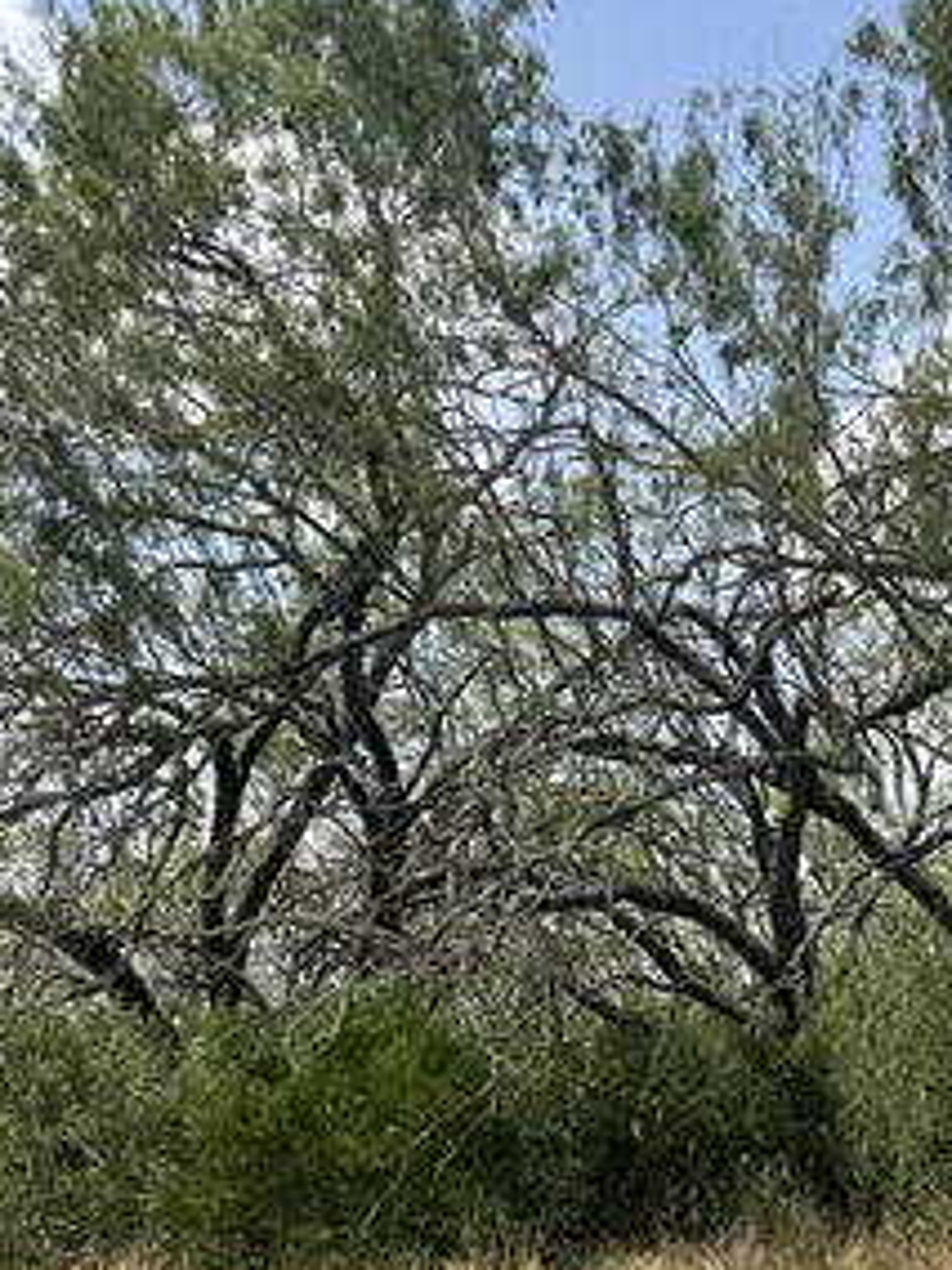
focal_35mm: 54
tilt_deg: -6.3
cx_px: 1059
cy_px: 1243
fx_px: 1980
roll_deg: +4.9
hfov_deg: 25.0
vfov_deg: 32.9
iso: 80
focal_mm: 6.76
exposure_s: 1/3247
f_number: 1.78
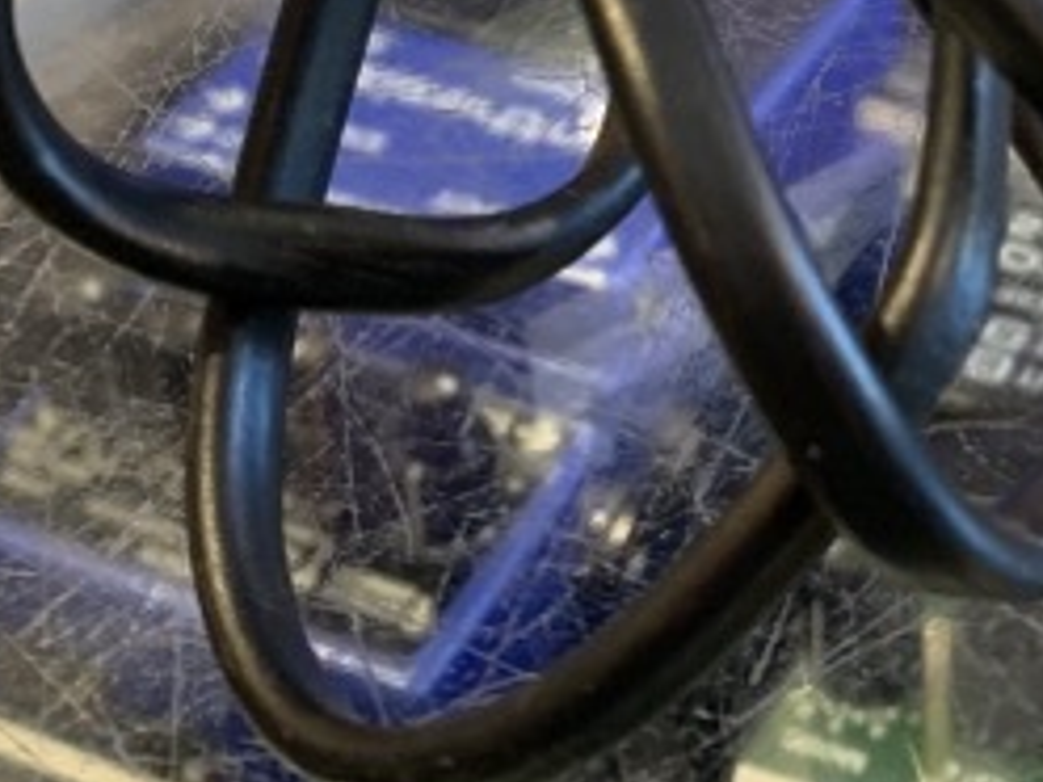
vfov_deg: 13.2
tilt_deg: -30.4
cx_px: 770
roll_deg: +0.5
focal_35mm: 105
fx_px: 3164
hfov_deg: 18.6
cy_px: -462
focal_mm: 4.25
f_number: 1.8
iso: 320
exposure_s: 1/60
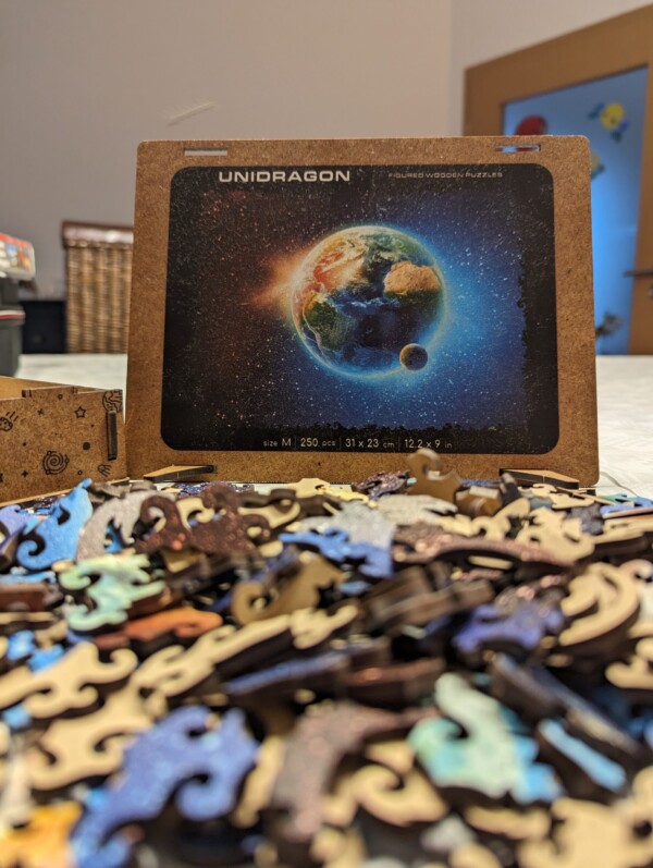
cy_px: 434
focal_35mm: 24
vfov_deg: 71.5
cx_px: 326
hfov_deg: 56.9
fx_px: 602
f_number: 1.85
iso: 87
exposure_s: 1/23.8
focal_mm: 6.81
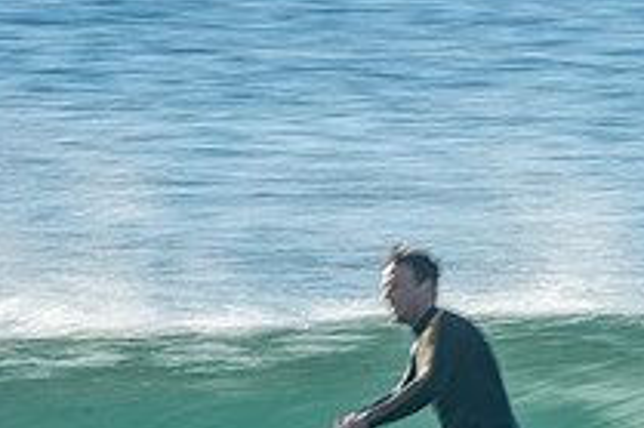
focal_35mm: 1666
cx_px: 613
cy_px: 556
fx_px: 29779
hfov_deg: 1.2
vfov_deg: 0.8
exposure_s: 1/30
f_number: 20
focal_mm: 400
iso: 100
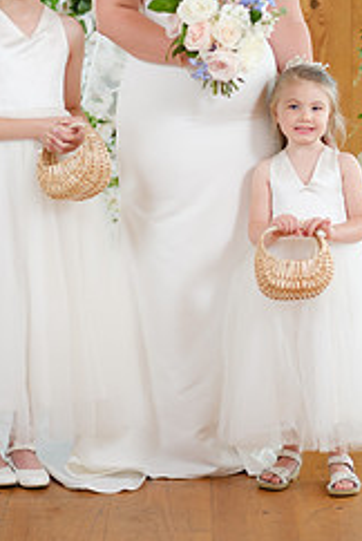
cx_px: 206
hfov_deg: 8.8
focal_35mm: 156
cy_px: 47
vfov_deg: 13.0
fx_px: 2346
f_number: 1.4
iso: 125
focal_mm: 56
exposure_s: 1/250
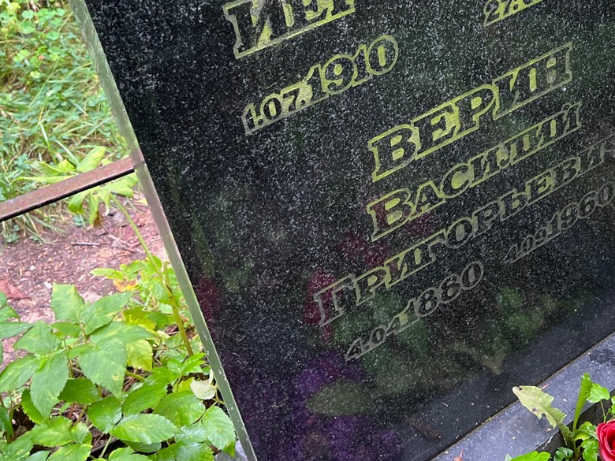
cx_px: 406
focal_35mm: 48
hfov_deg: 39.2
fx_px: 853
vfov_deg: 29.6
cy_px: 92
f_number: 1.6
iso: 125
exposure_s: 1/121
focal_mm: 5.1
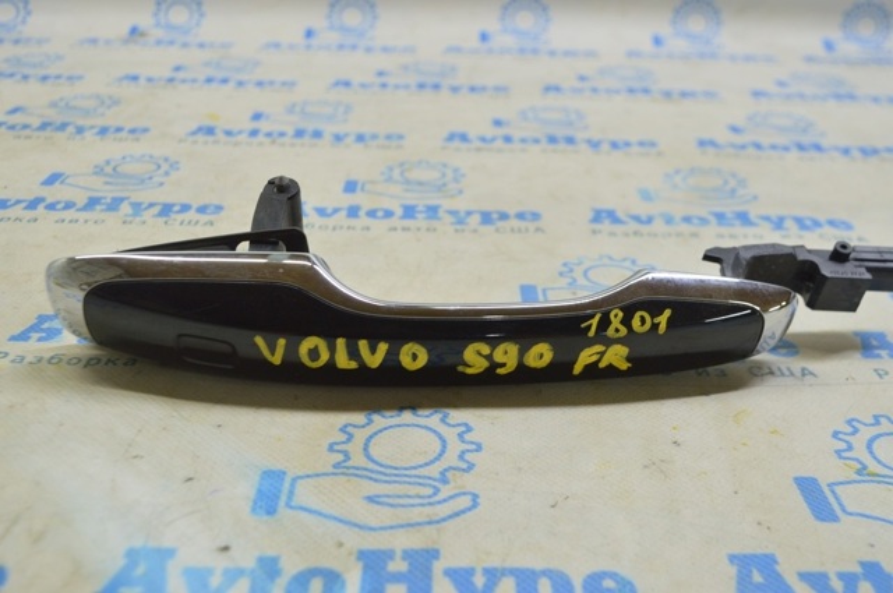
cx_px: 446
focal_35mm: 39
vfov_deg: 34.1
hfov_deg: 49.6
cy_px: 296
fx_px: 966
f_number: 5.6
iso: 400
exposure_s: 1/25
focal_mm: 26
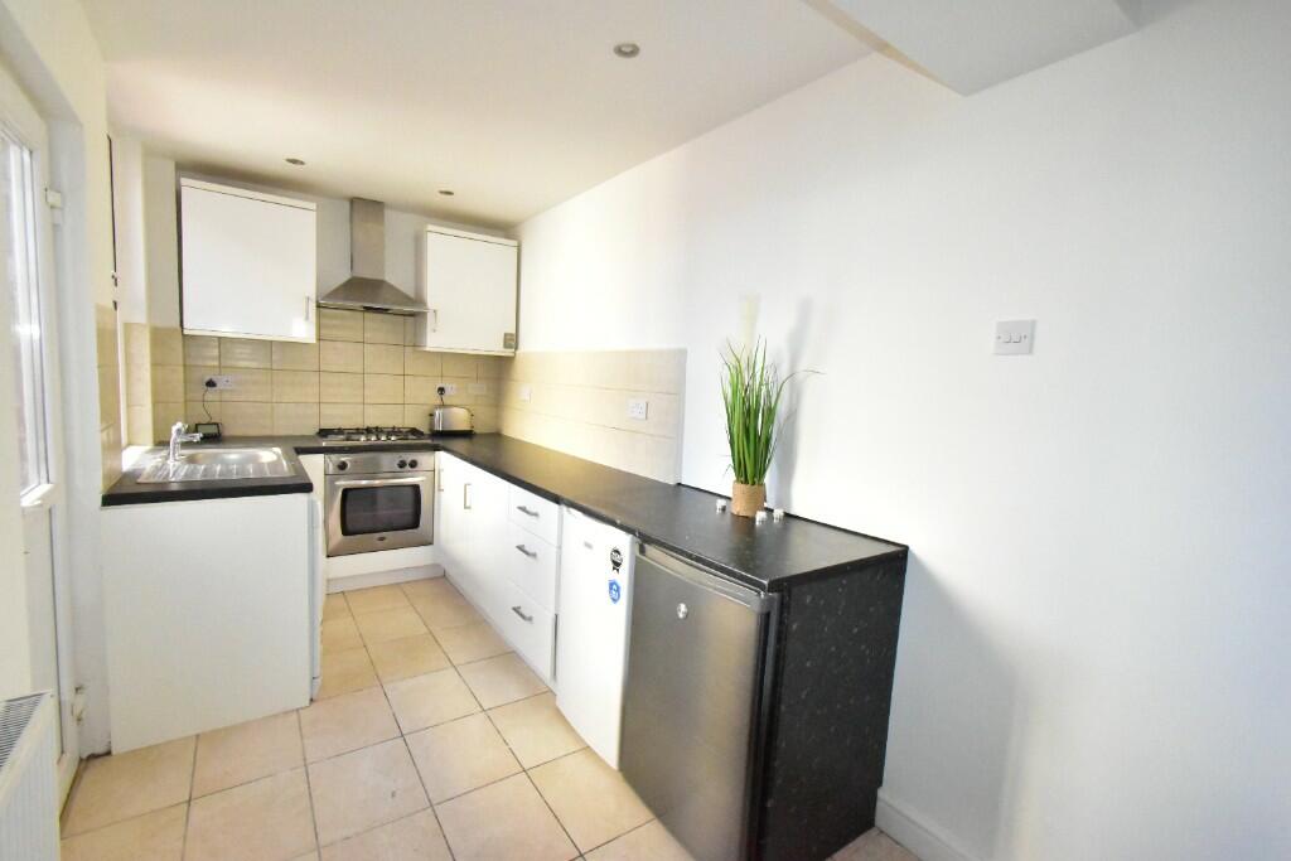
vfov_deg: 77.3
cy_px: 430
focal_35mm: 15
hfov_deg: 100.4
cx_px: 646
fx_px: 538
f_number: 11
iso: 12800
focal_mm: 10
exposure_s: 1/200
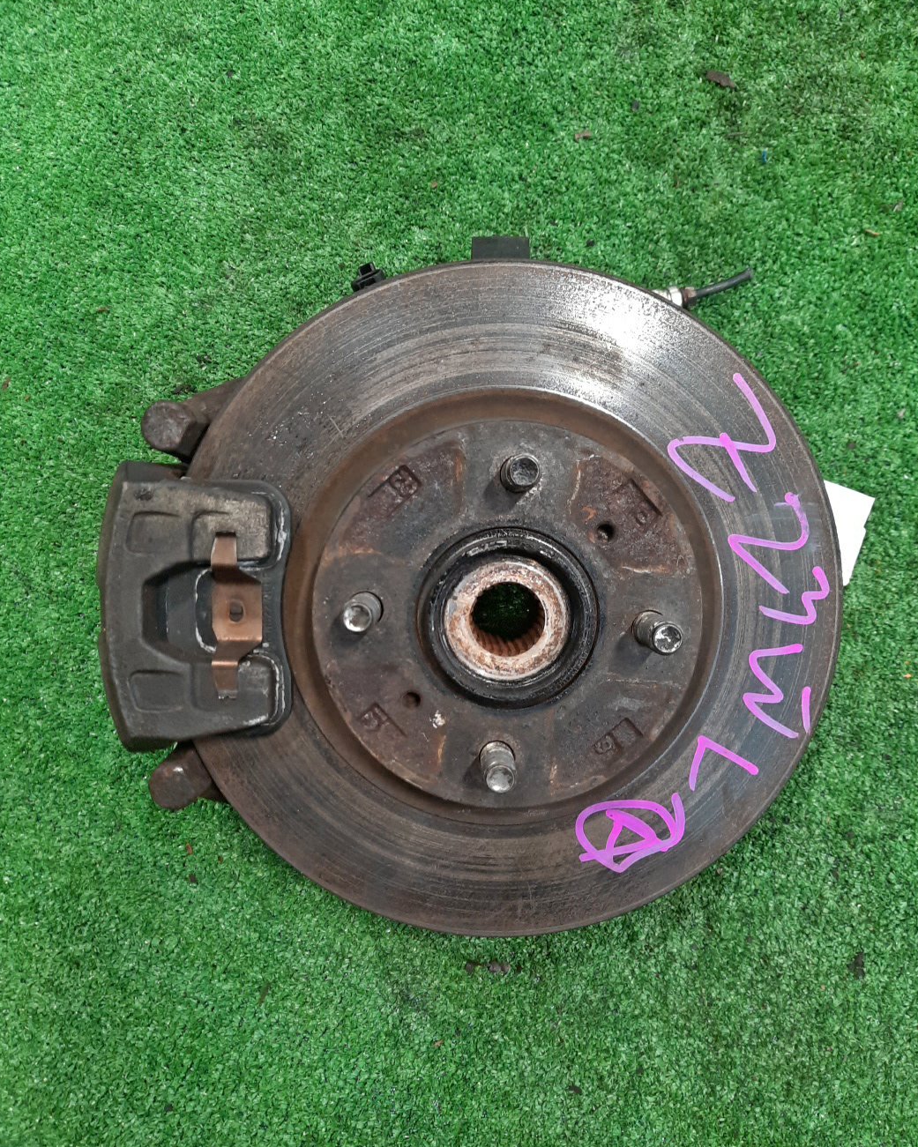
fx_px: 917
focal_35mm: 27
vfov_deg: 64.0
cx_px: 448
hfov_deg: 53.2
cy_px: 614
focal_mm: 4.6
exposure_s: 1/33
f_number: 2
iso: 406
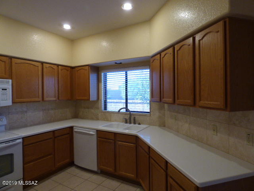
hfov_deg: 81.7
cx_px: 127
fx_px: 147
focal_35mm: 20
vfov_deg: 66.0
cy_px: 96
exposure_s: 1/60
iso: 250
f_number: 2.8
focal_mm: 3.58
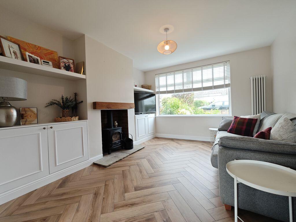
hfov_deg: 102.1
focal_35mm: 14
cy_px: 111
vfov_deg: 85.7
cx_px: 148
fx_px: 120
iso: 100
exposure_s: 1/120
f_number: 1.8
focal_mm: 2.03
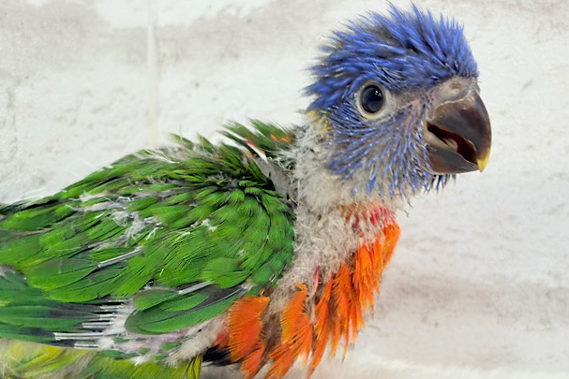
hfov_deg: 35.0
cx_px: 294
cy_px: 189
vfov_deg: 23.8
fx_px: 901
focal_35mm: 57
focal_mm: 5.96
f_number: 1.6
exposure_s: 1/100
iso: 125
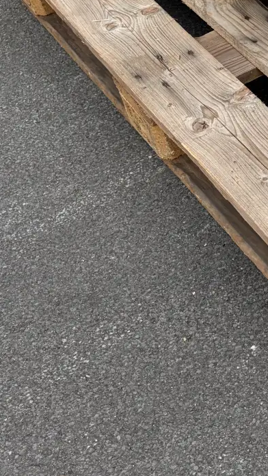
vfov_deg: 26.8
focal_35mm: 78
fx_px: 986
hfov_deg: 13.7
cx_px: 492
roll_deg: +3.6
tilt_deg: -40.9
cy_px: 108
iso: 50
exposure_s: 1/1032
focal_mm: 5.96
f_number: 1.6
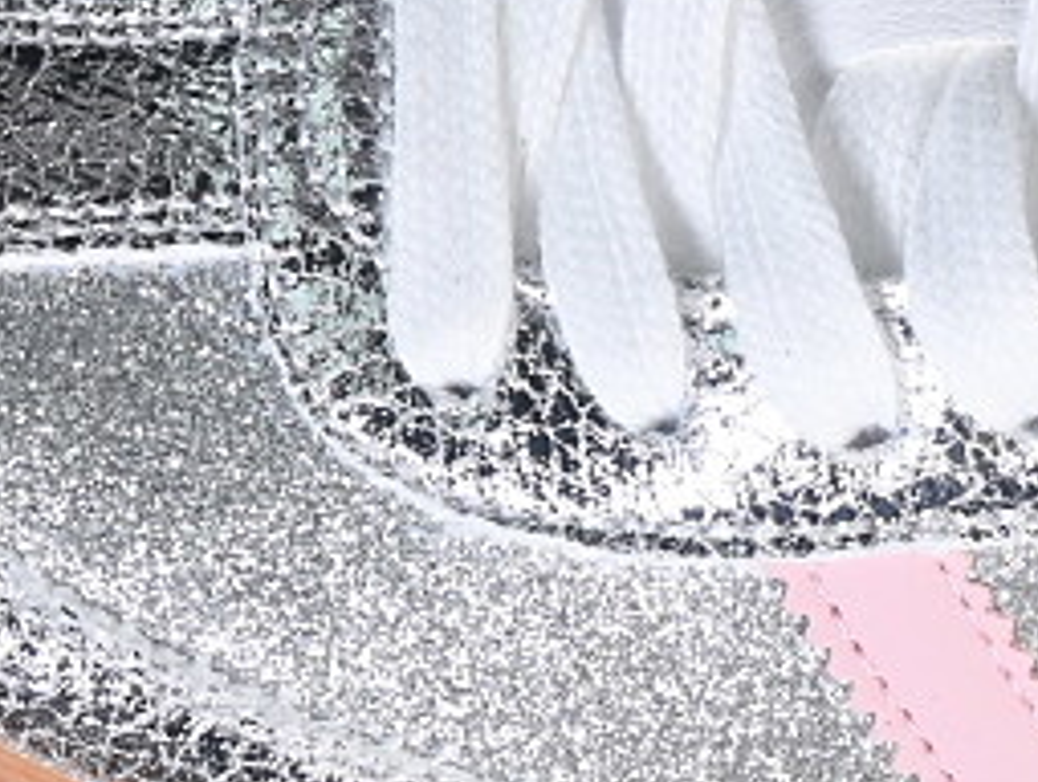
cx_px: 1339
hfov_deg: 6.4
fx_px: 9159
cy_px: -94
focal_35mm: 305
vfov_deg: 4.9
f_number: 7.1
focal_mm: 50
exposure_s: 1/80
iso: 160
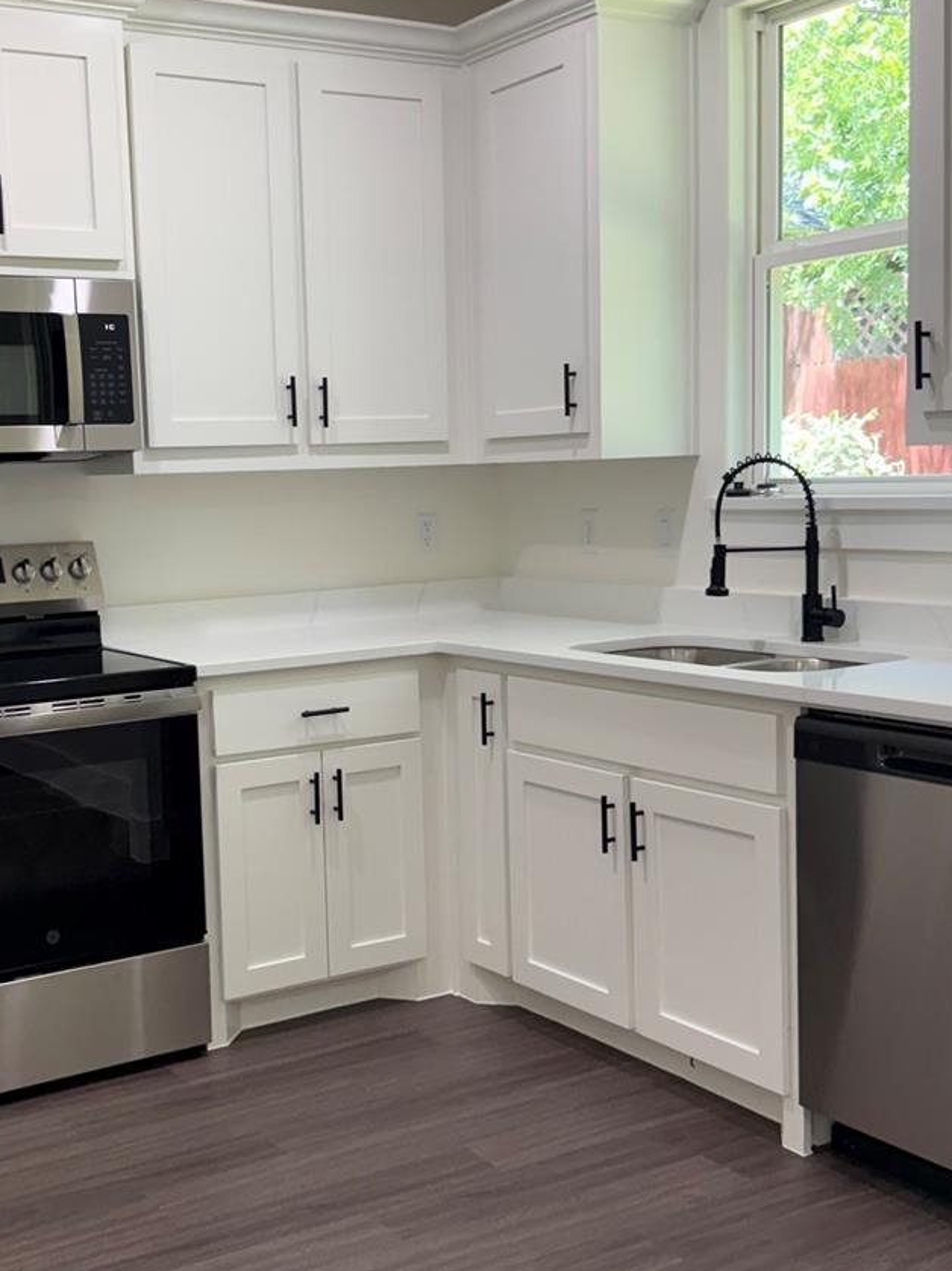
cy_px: 660
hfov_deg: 32.6
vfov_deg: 42.9
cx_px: 327
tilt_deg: -6.5
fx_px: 1614
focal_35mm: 44
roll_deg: +2.0
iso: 250
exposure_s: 1/120
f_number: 1.78
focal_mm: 6.76
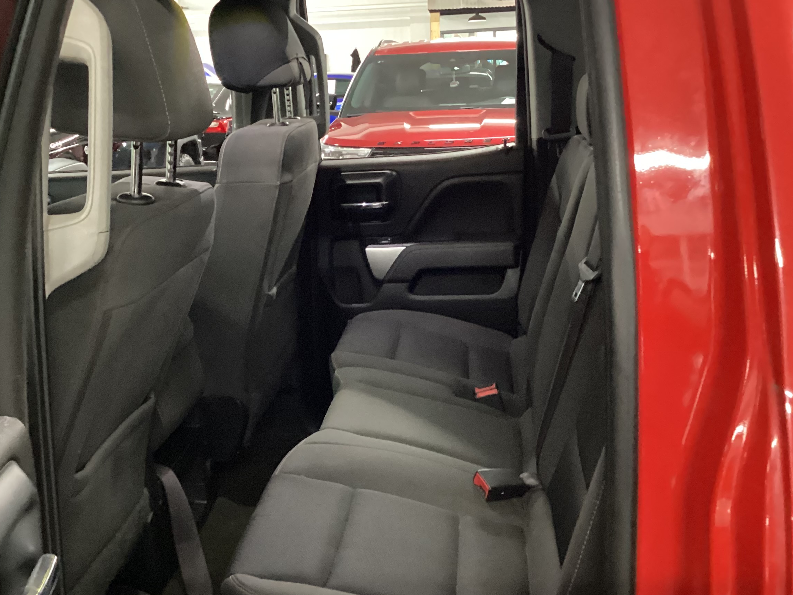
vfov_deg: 32.9
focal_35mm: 44
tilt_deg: -15.8
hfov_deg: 42.8
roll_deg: +2.3
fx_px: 1008
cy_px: 309
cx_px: 338
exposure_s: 1/20
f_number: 2.4
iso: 800
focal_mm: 3.3
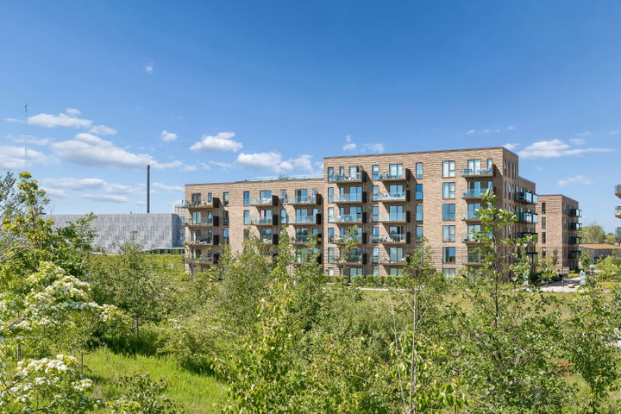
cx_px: 310
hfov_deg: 44.5
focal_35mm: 44
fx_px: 759
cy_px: 207
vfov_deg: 30.5
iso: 320
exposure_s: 1/640
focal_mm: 44
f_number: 8
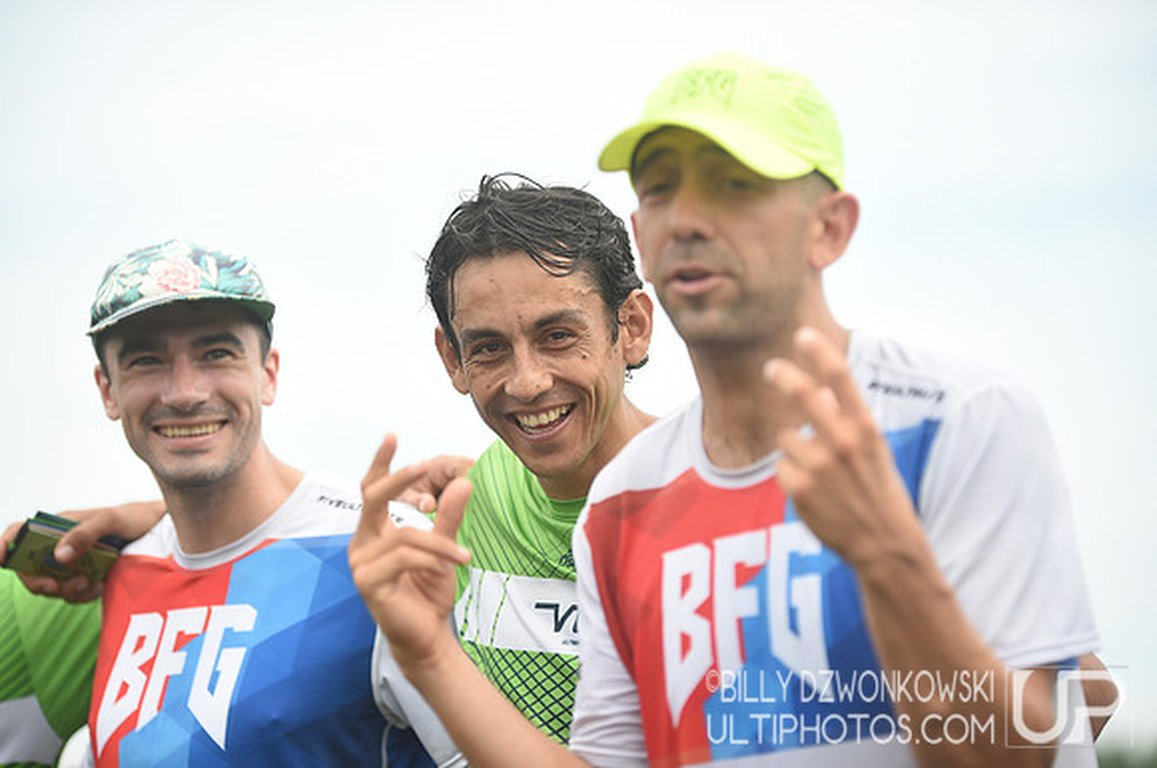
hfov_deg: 12.9
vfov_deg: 8.6
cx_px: 578
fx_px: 5135
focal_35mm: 160
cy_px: 384
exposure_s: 1/1600
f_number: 2.8
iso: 320
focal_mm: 160
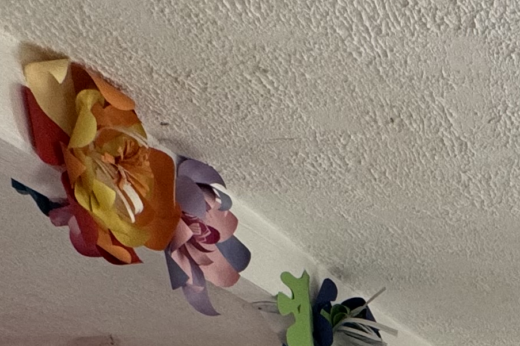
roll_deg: +1.8
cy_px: 832
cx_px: 675
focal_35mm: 65
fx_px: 939
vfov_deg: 14.2
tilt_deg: -16.2
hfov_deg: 26.3
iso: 125
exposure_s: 1/99
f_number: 2.2
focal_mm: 2.22
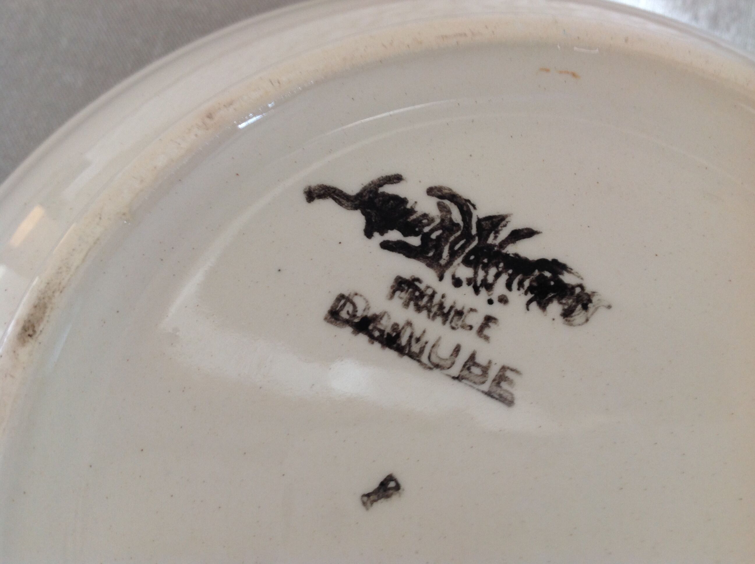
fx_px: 762
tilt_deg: -72.6
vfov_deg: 40.6
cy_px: 282
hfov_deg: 52.7
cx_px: 378
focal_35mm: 35
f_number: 2.4
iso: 64
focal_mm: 4.28
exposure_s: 1/15
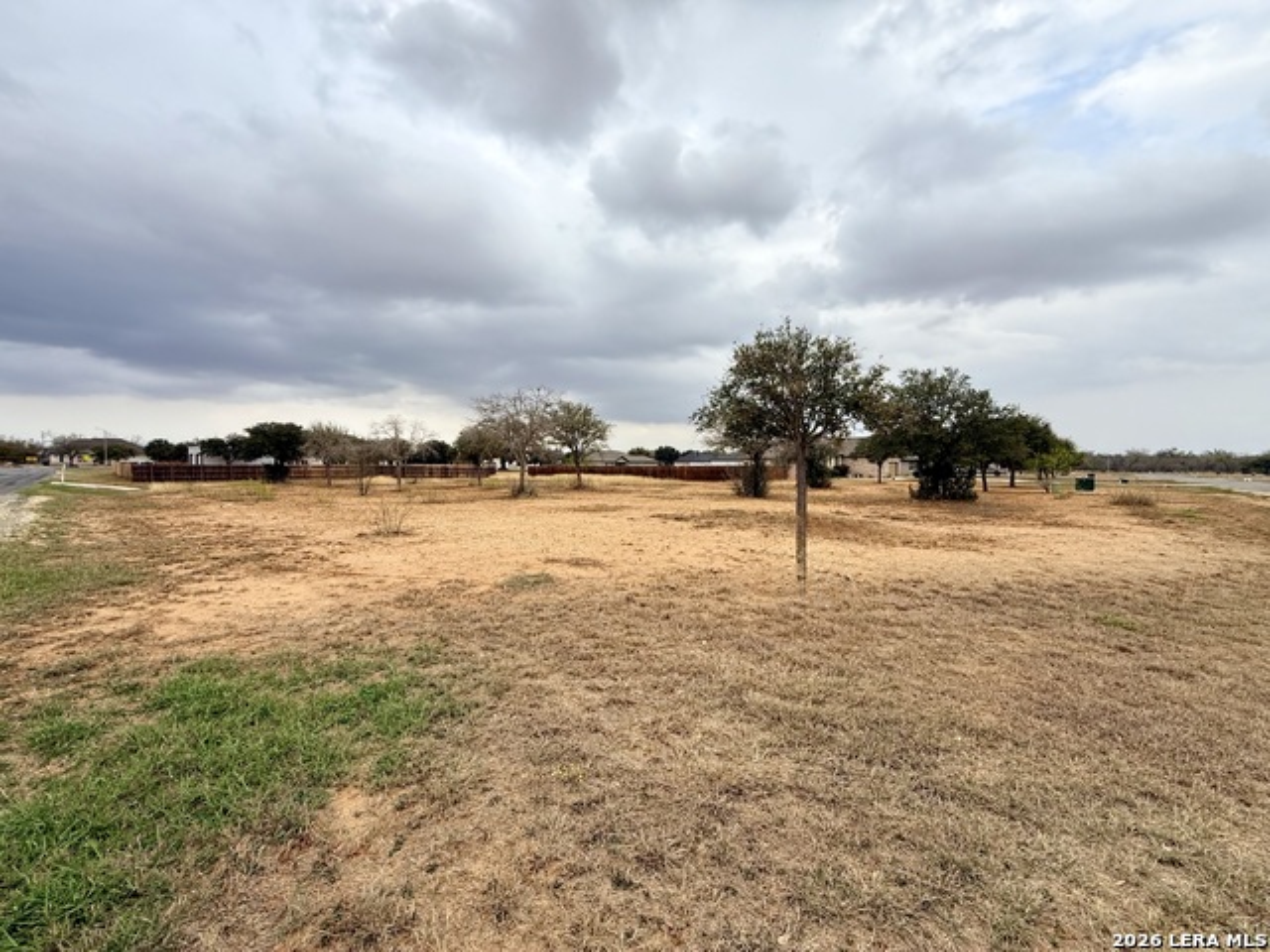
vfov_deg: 85.7
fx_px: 514
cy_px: 476
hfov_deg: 102.1
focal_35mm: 14
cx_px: 635
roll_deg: +0.0
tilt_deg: -2.1
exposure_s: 1/942
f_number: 2.2
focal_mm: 2.22
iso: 50
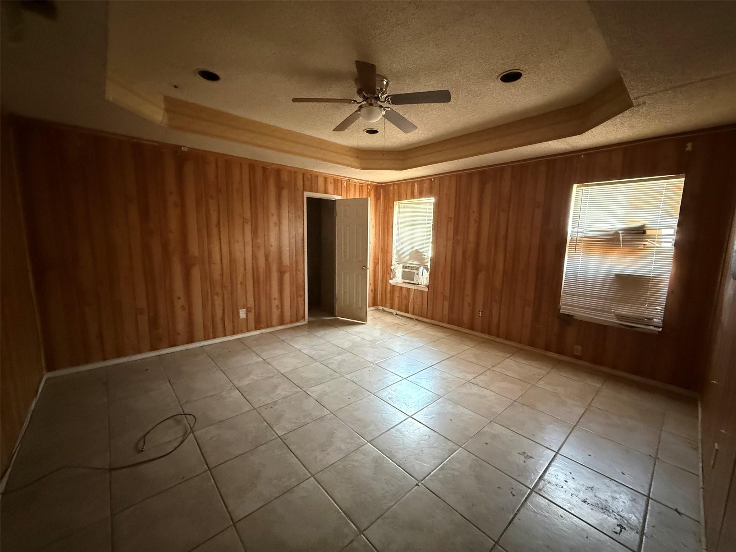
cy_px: 276
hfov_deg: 102.1
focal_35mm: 14
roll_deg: -0.6
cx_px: 368
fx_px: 298
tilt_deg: -6.9
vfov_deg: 85.7
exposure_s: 1/40
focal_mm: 2.22
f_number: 2.2
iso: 1250
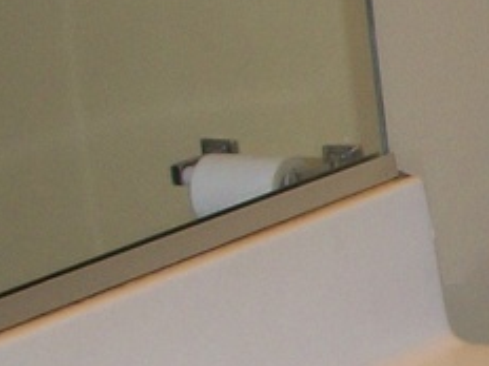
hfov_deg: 8.4
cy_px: 227
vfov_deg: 6.8
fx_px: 3065
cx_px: 1166
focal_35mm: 217
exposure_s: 1/60
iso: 80
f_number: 3.1
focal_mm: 6.3
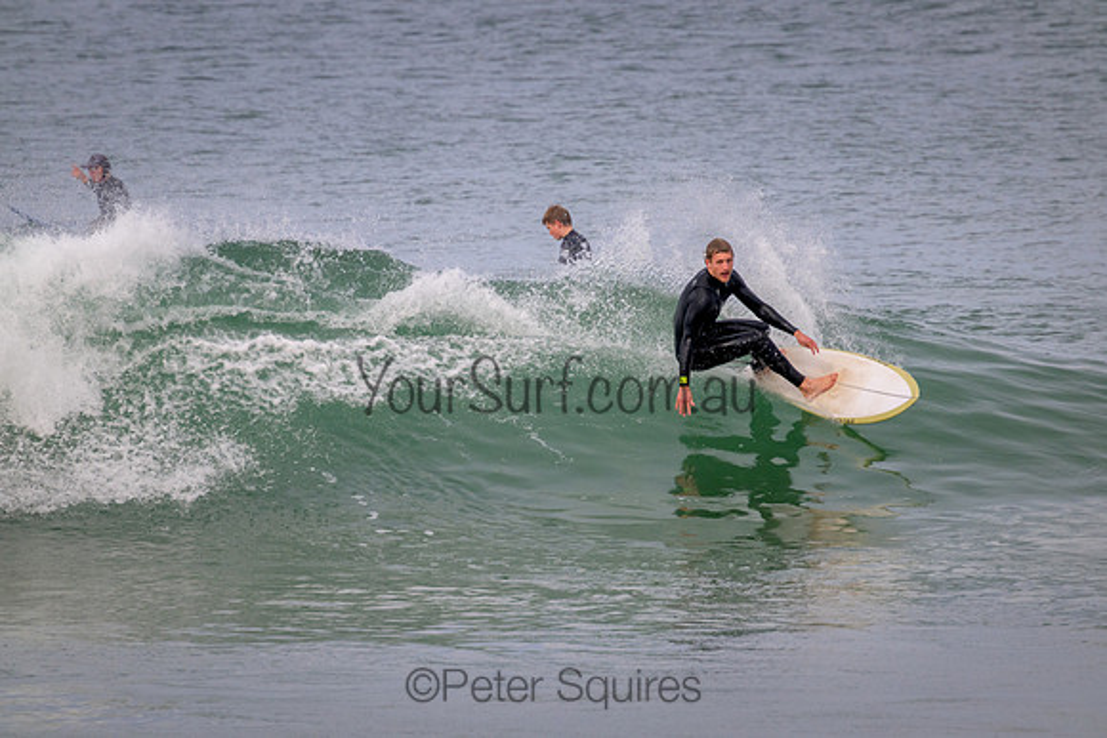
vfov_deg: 1.7
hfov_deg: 2.6
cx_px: 554
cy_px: 369
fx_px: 24605
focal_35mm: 800
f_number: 11
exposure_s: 1/2000
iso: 1600
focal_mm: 800
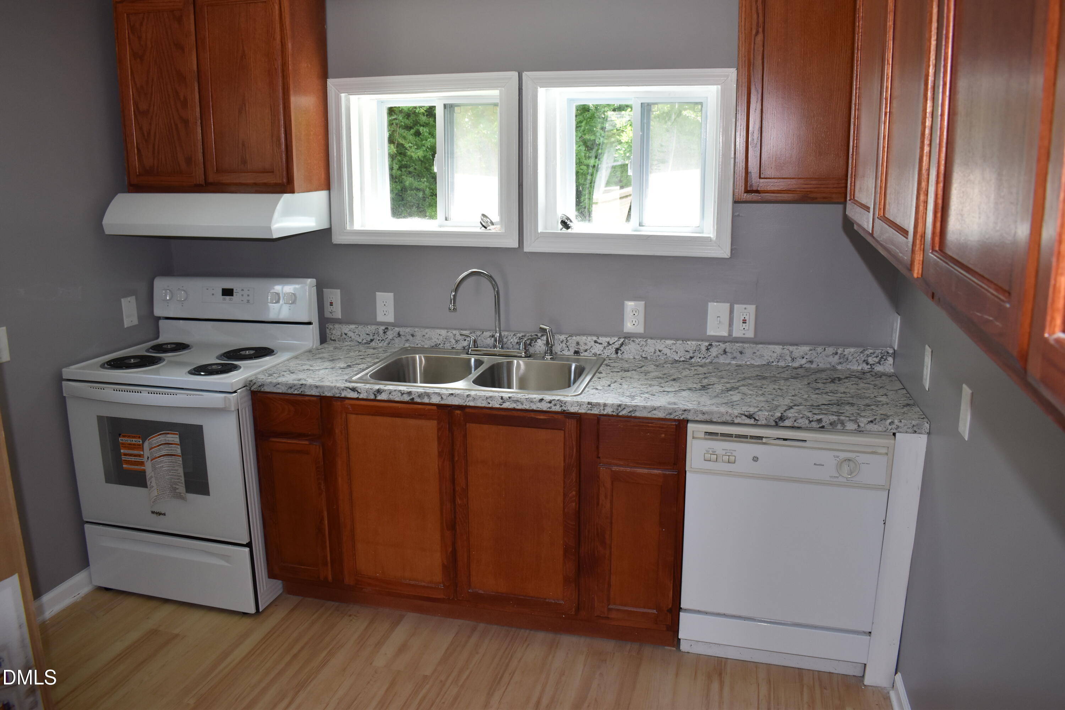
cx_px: 532
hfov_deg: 67.4
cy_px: 355
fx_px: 799
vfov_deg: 47.9
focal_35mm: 27
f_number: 5.6
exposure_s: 1/125
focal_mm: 18
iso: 560
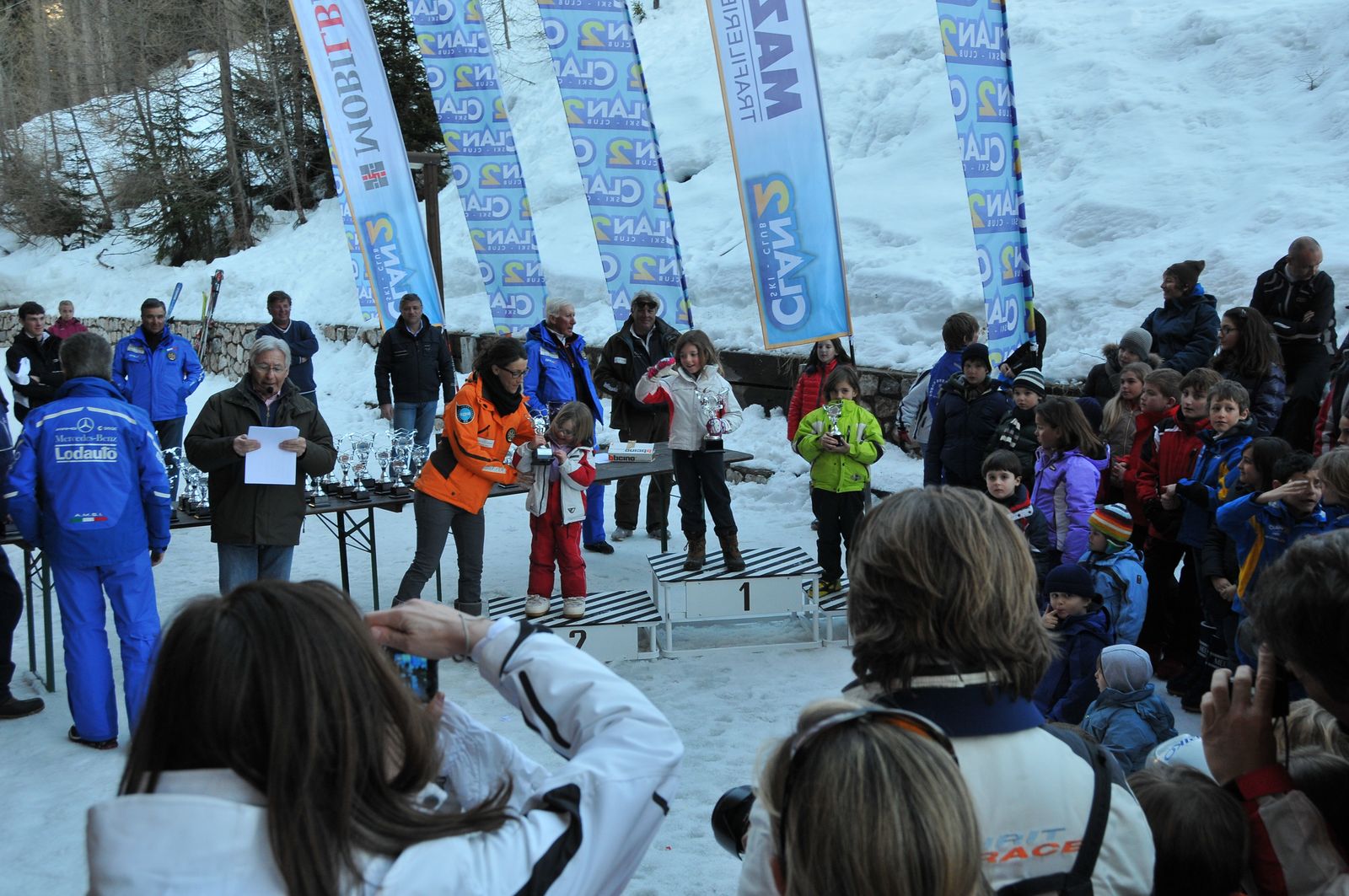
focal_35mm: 36
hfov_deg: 53.2
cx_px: 674
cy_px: 448
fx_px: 1347
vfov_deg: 36.8
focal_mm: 24
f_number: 5.6
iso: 400
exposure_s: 1/125
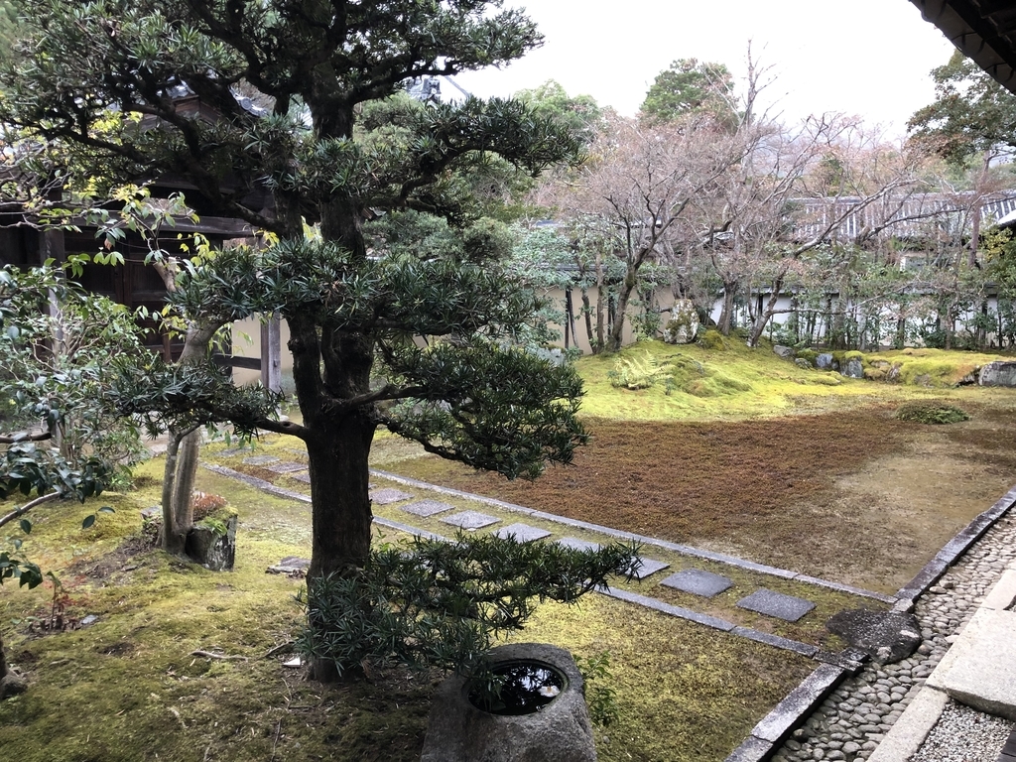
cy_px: 381
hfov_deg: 63.4
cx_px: 508
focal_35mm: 28
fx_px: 822
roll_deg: +0.1
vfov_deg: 49.7
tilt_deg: -5.6
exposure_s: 1/30
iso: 40
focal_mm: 3.99
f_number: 1.8
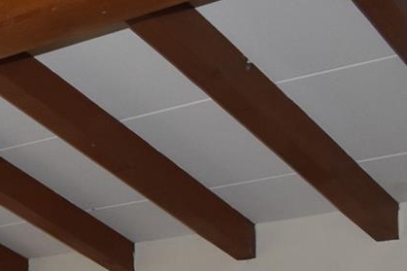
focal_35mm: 103
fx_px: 1164
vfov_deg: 12.3
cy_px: 471
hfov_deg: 18.6
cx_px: -105
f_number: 5
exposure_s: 1/200
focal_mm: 18
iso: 800
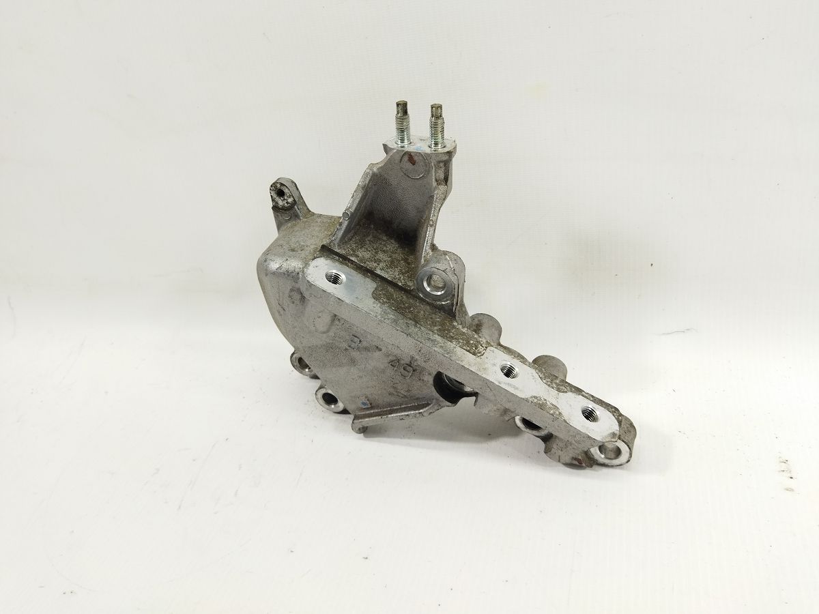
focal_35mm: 27
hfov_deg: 65.3
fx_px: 639
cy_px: 307
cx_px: 410
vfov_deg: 51.4
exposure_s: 1/100
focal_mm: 4.71
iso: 139
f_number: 1.79
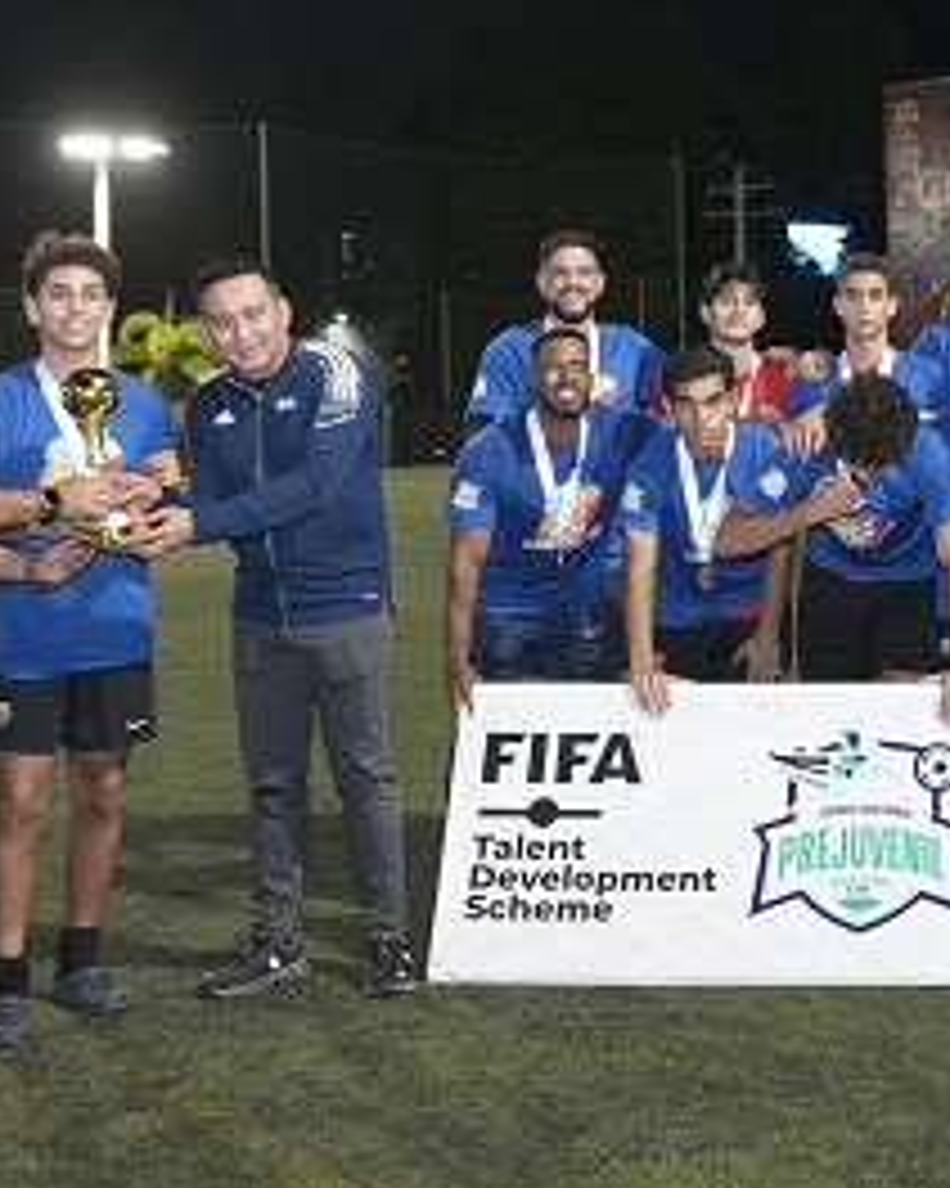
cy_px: 387
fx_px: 2251
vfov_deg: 29.4
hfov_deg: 22.8
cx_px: 973
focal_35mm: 64
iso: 1250
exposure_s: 1/100
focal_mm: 20
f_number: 2.8
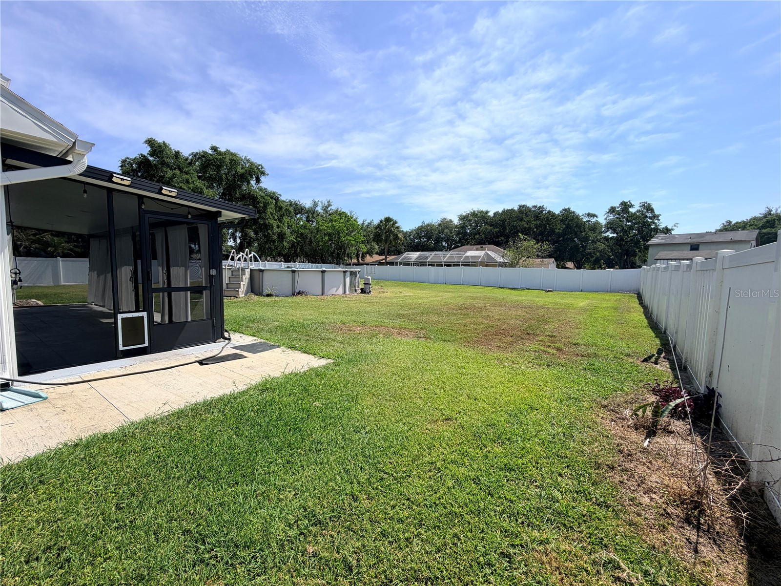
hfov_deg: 102.1
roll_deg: -0.8
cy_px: 293
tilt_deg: -3.0
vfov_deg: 85.7
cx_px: 390
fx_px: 316
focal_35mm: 14
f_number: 2.2
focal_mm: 2.22
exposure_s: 1/928
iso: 20
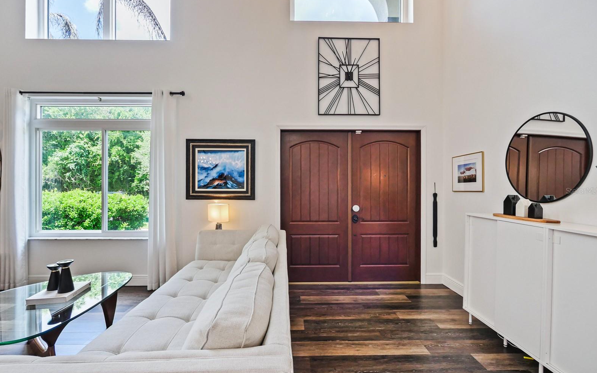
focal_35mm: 15
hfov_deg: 101.5
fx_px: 244
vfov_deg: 74.8
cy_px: 191
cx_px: 300
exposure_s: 1/60
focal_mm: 7
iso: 640
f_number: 4
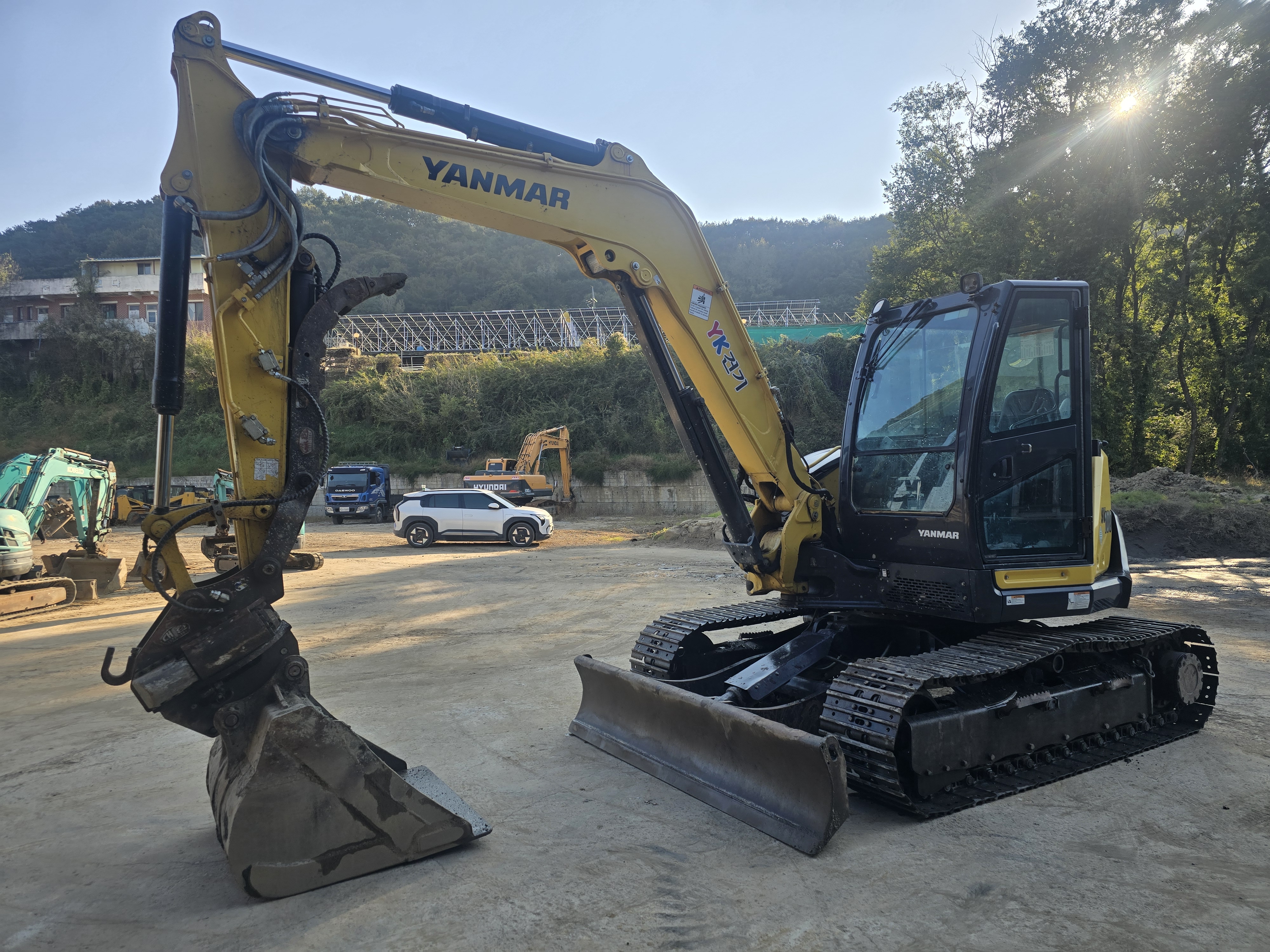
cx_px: 635
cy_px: 476
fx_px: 844
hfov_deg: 73.9
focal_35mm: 23
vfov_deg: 58.9
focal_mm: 6.3
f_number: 1.7
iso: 12
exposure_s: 1/619
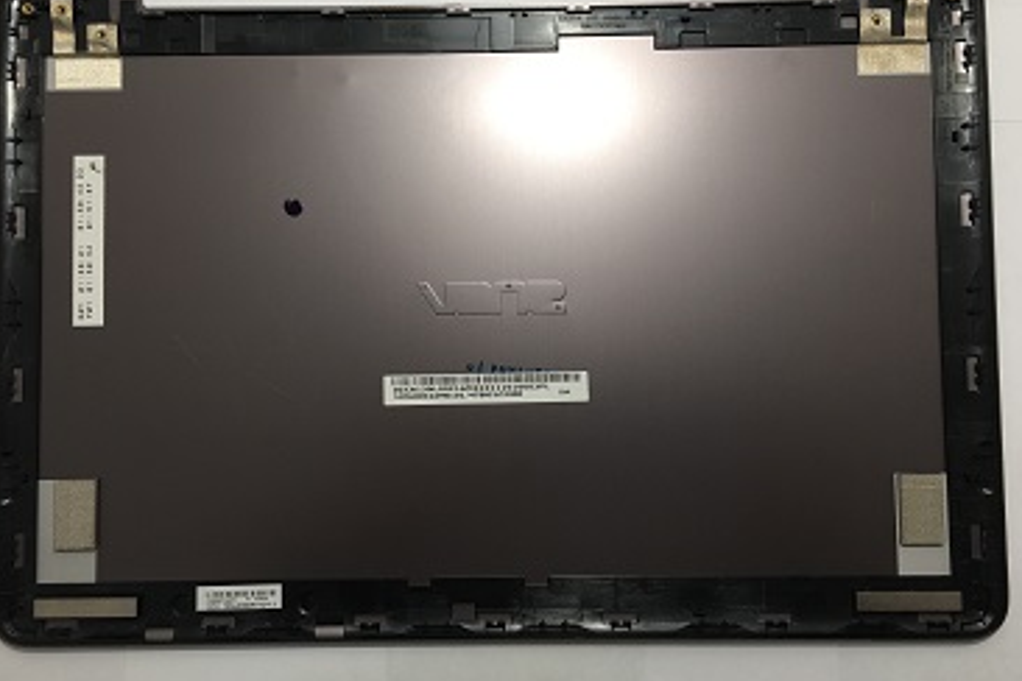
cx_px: 491
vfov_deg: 40.0
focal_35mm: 33
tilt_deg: -87.2
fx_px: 937
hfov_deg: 57.2
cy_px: 329
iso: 32
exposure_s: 1/33
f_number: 2.2
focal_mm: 4.15
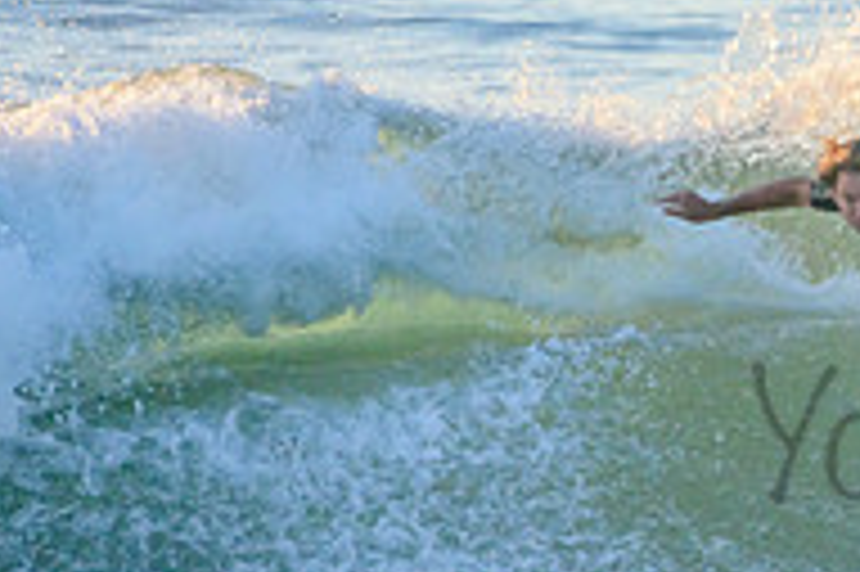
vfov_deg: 0.6
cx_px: 1216
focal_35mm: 2280
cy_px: 394
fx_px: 54419
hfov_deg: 0.9
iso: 800
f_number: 5.6
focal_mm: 500
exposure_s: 1/1250
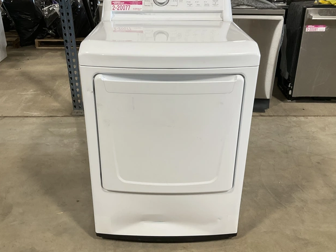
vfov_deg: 40.6
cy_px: 108
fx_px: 340
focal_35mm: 35
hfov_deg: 52.6
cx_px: 161
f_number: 1.8
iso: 64
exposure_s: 1/60
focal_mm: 3
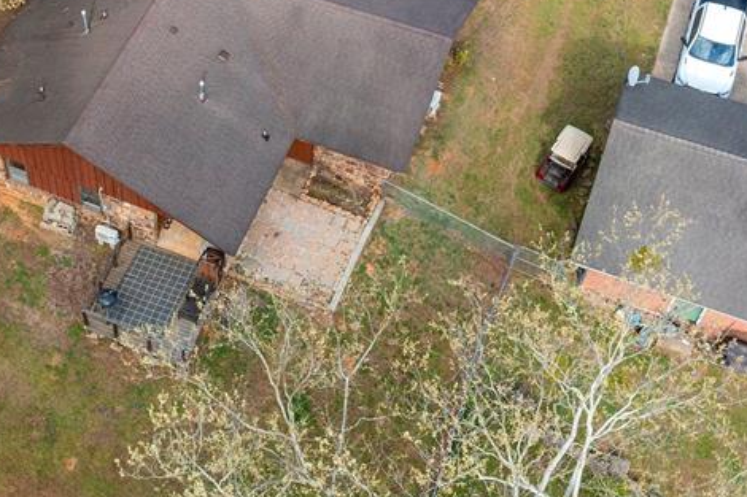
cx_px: 157
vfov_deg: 21.8
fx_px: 1265
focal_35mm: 61
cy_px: 60
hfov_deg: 32.1
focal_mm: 10.26
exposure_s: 1/120
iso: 100
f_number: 5.6
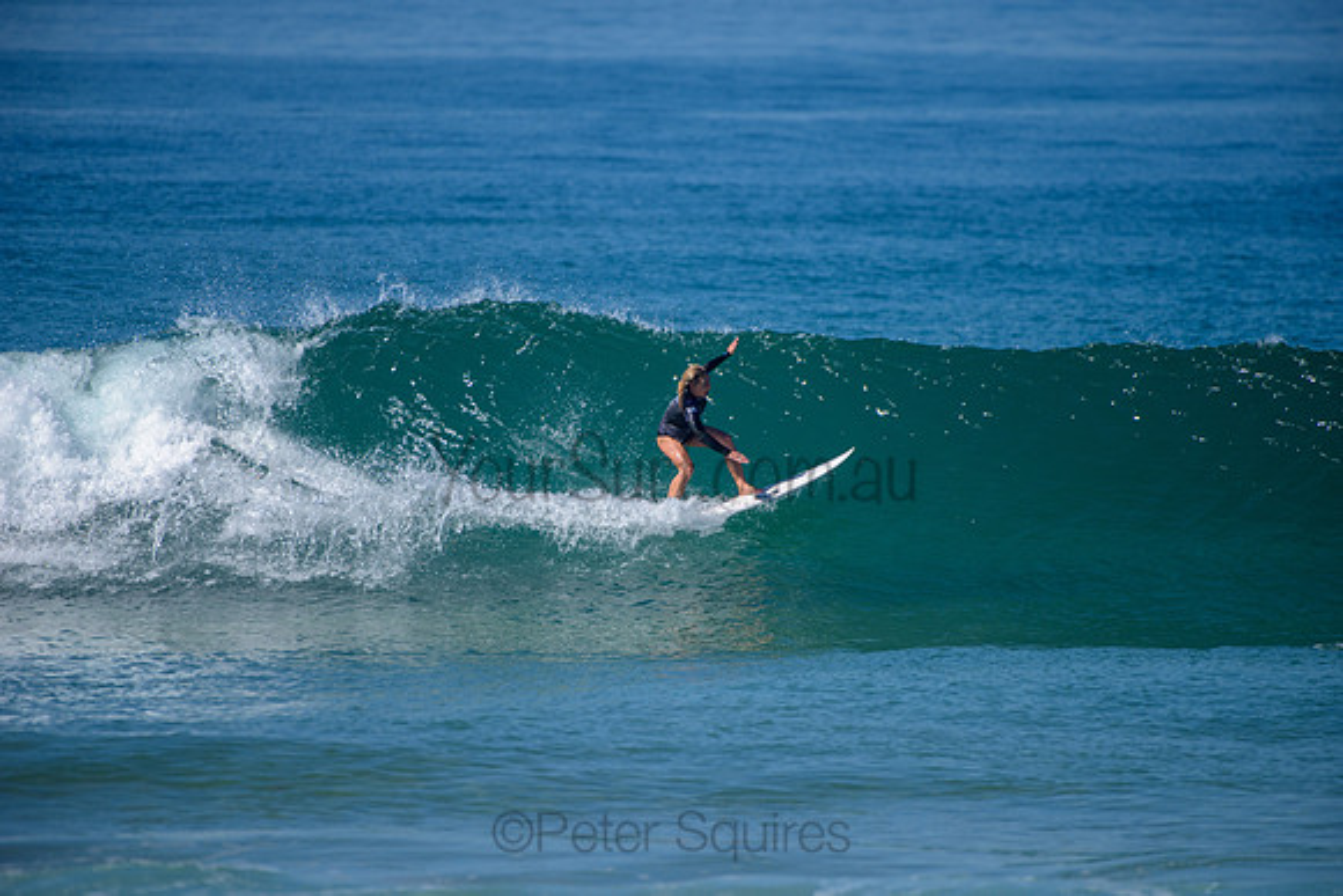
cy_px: 448
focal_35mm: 500
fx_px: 18656
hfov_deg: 4.1
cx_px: 672
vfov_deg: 2.8
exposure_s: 1/2000
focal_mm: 500
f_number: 5.6
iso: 180
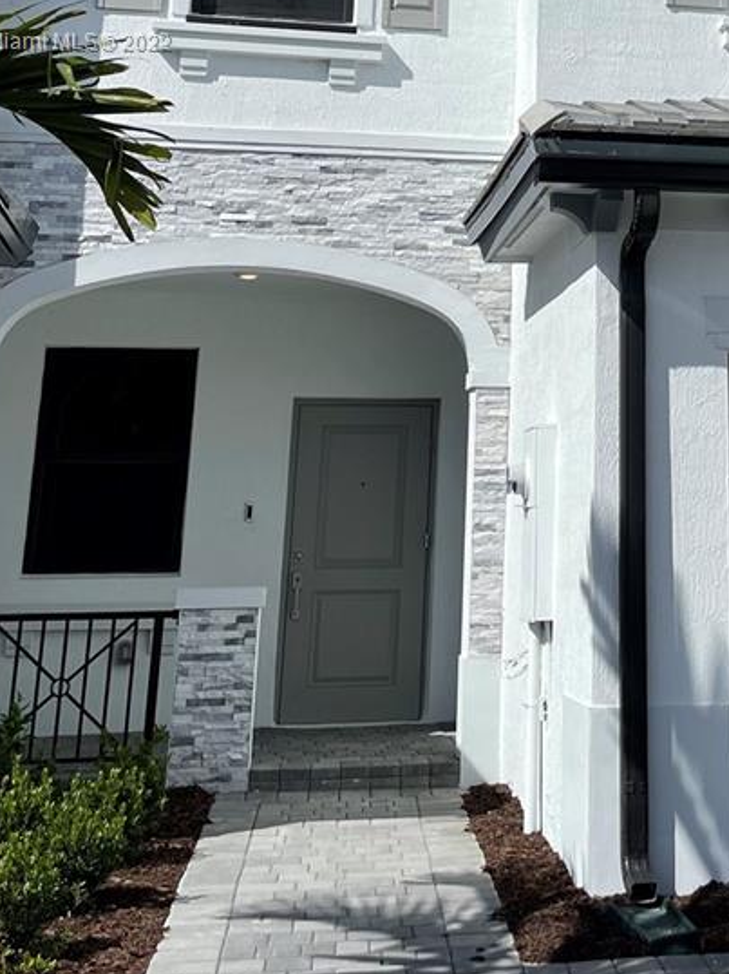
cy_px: 43
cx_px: 653
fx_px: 1630
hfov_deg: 24.5
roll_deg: +0.3
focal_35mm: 58
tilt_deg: +17.8
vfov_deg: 31.2
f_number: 1.6
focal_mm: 4.2
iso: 32
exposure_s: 1/7813
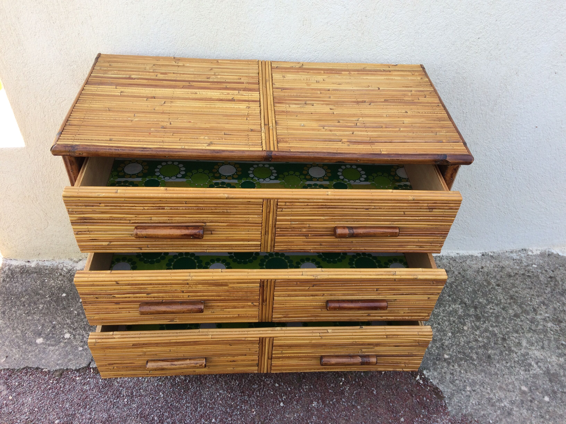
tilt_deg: -41.2
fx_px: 474
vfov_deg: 48.2
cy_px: 212
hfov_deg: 61.7
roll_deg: -2.4
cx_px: 283
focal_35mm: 29
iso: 32
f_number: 2.2
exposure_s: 1/255
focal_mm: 4.15
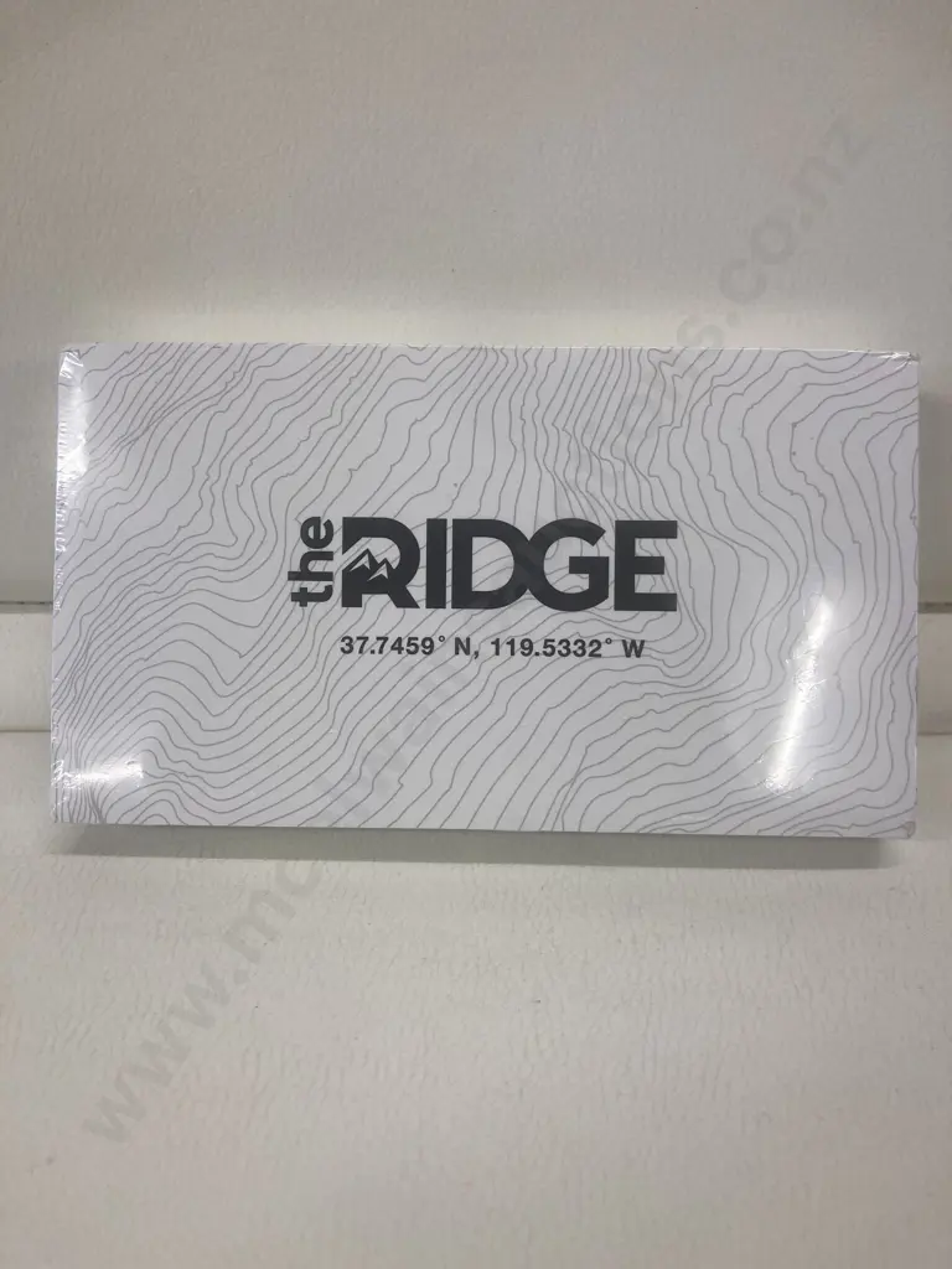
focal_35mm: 28
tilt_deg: -32.8
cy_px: 634
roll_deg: -2.3
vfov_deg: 63.4
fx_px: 1027
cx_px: 476
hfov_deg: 49.7
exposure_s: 1/100
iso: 64
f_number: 1.8
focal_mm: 3.99
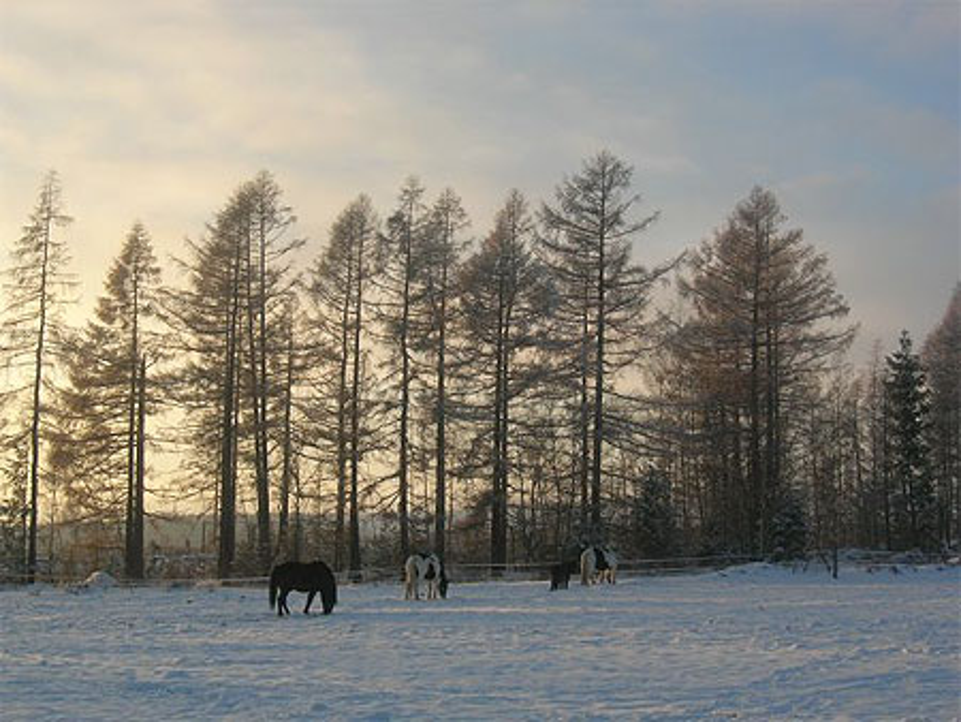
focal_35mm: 61
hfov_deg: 31.7
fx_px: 1694
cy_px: 361
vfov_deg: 24.0
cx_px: 480
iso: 64
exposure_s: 1/237
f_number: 5.9
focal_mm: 12.7
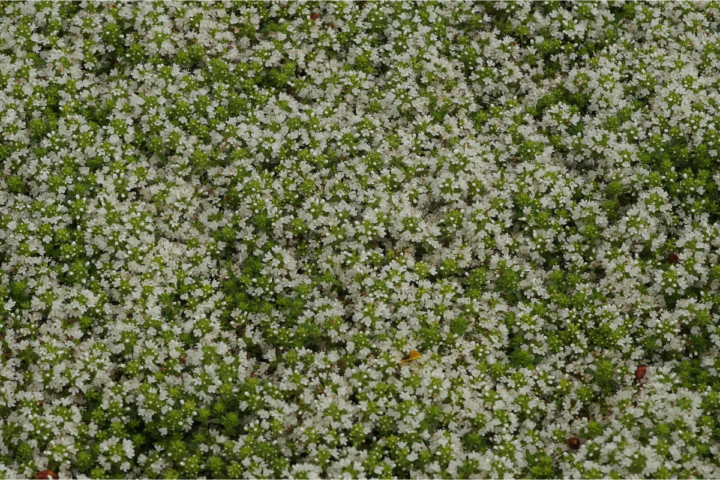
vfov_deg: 9.1
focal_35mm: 150
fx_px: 3000
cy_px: 240
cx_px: 360
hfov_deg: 13.7
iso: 500
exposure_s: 1/160
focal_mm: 100
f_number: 8
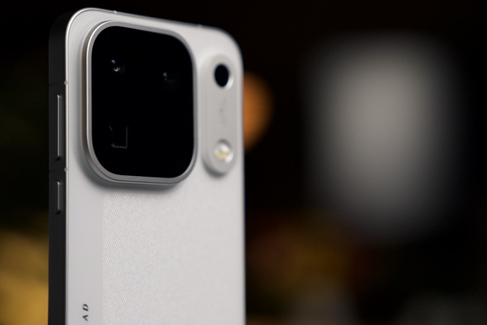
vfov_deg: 12.8
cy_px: 147
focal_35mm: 107
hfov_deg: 19.1
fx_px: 1447
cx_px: 274
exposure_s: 1/200
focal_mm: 70
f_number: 2.8
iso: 1000
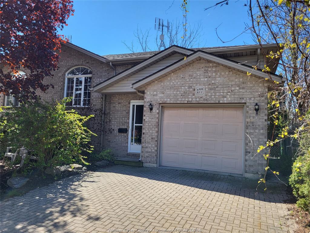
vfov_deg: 53.1
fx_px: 233
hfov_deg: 67.3
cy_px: 116
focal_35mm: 26
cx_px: 155
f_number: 1.8
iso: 40
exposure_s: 1/1437
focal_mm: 5.4
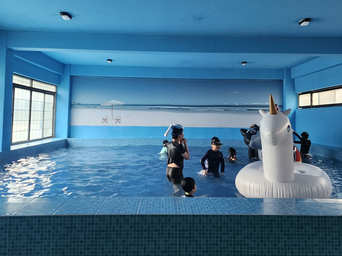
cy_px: 96
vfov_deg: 45.1
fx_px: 306
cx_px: 180
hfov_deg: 58.3
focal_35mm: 31
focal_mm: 6.4
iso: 200
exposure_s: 1/120
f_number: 1.8
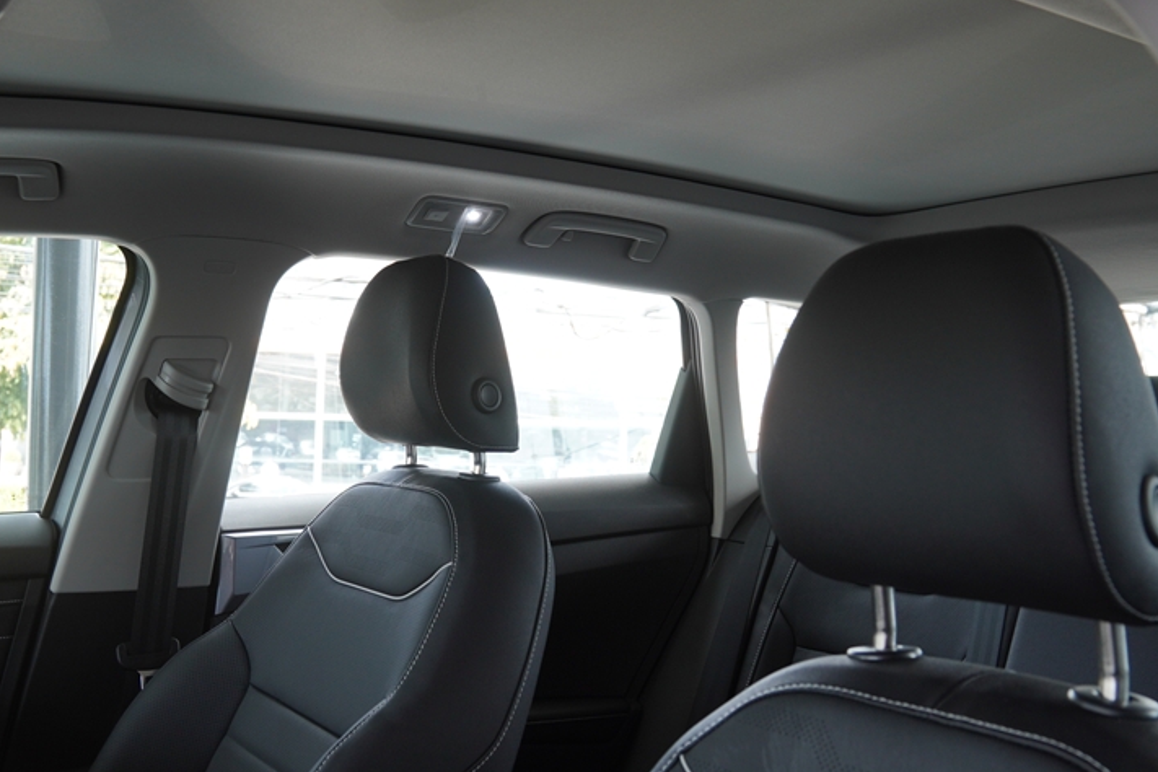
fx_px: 1181
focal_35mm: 37
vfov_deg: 35.9
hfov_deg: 52.1
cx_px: 497
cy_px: 270
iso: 200
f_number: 4
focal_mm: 17
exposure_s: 1/60
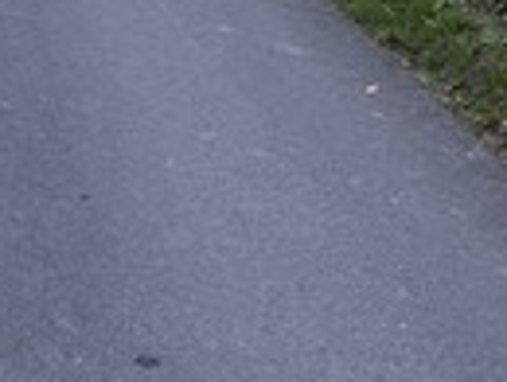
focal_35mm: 92
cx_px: 78
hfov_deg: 20.9
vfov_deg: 14.3
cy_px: -294
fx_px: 1350
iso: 100
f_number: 1.78
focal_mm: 6.76
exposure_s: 1/351
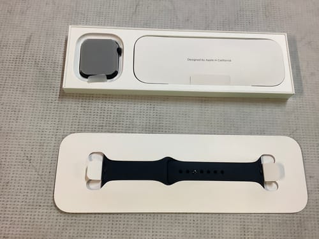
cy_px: 120
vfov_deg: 45.4
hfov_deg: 58.4
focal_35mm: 31
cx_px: 160
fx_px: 286
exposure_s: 1/50
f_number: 2.4
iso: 125
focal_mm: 3.3
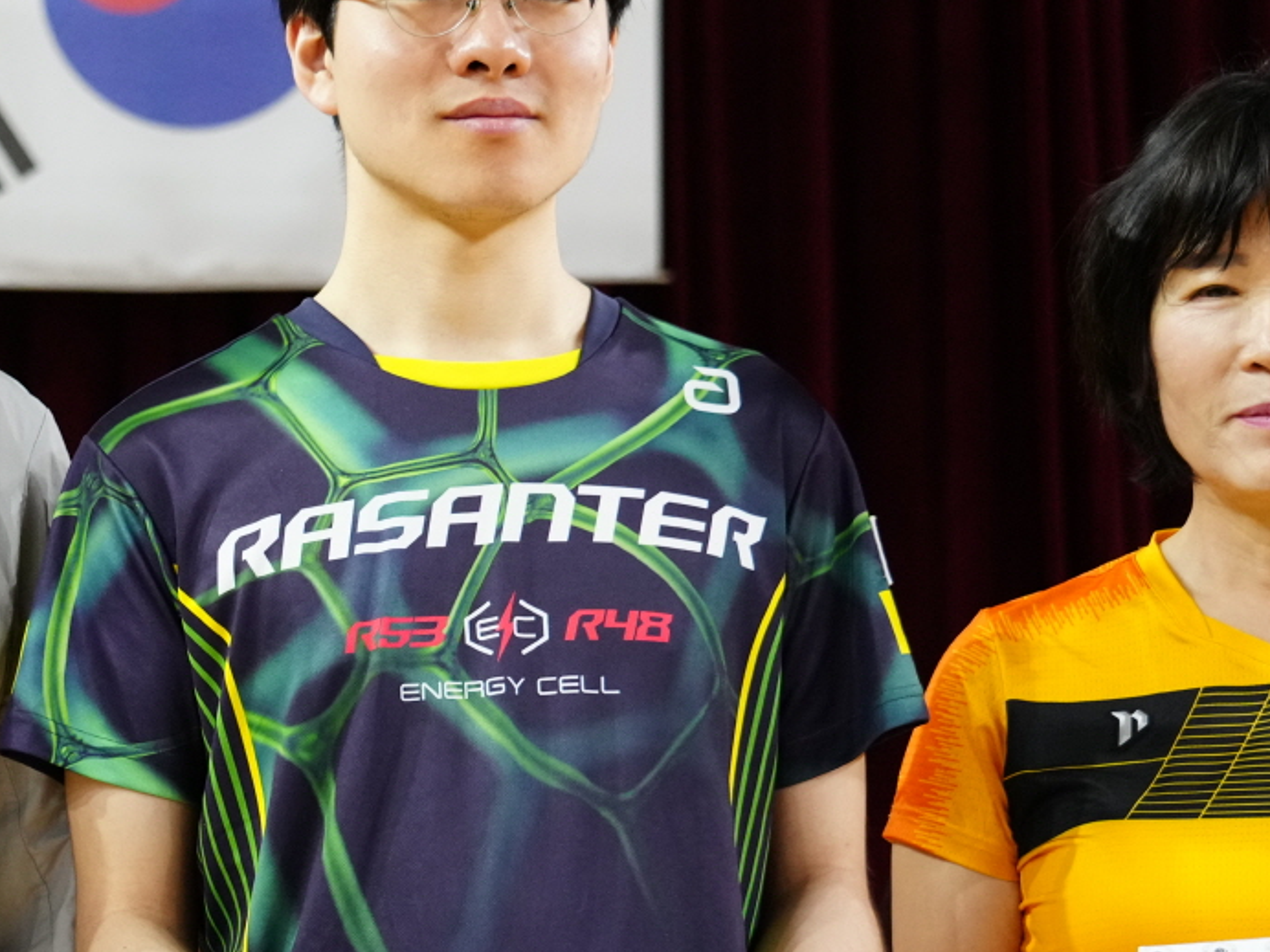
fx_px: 3852
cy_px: 602
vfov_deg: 14.1
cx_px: 17
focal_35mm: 105
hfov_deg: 18.3
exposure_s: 1/250
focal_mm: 42
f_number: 4
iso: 3200
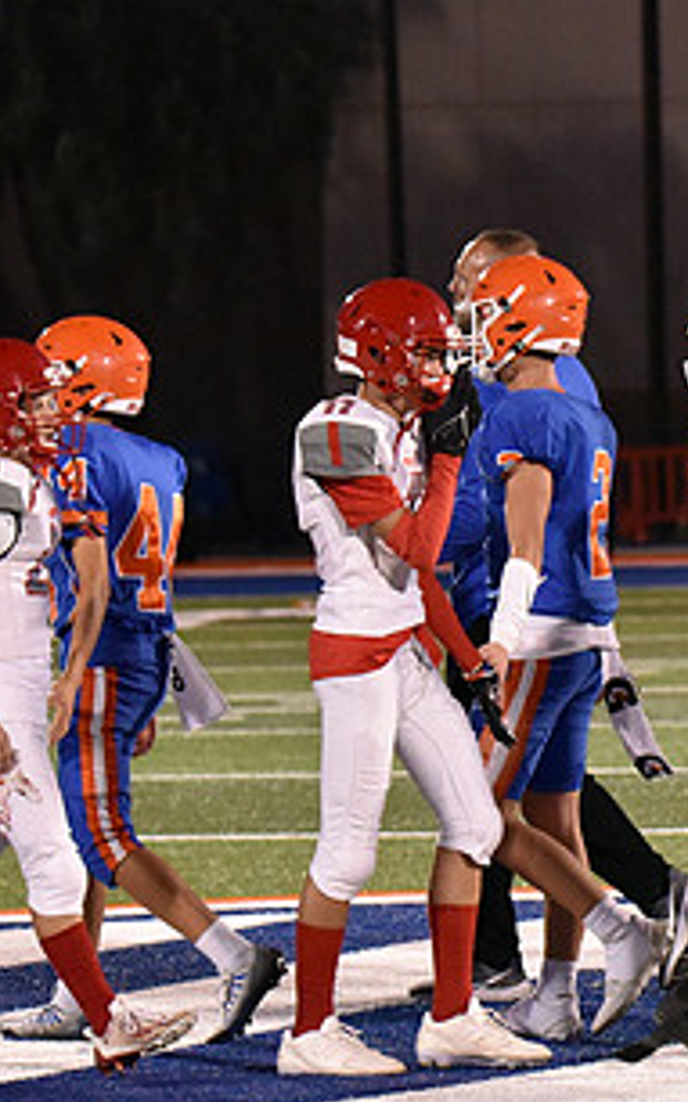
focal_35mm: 290
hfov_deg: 4.5
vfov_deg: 7.2
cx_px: 803
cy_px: 517
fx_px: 8708
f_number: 5.6
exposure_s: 1/1000
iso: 12800
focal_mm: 150
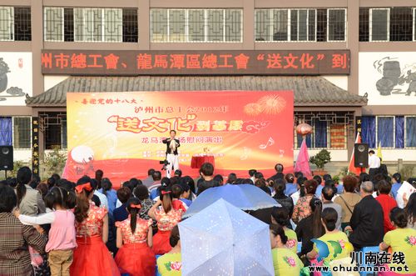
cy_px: 138
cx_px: 208
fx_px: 899
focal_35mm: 78
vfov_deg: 17.4
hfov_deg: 26.0
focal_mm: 52
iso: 200
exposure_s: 1/200
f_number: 7.1
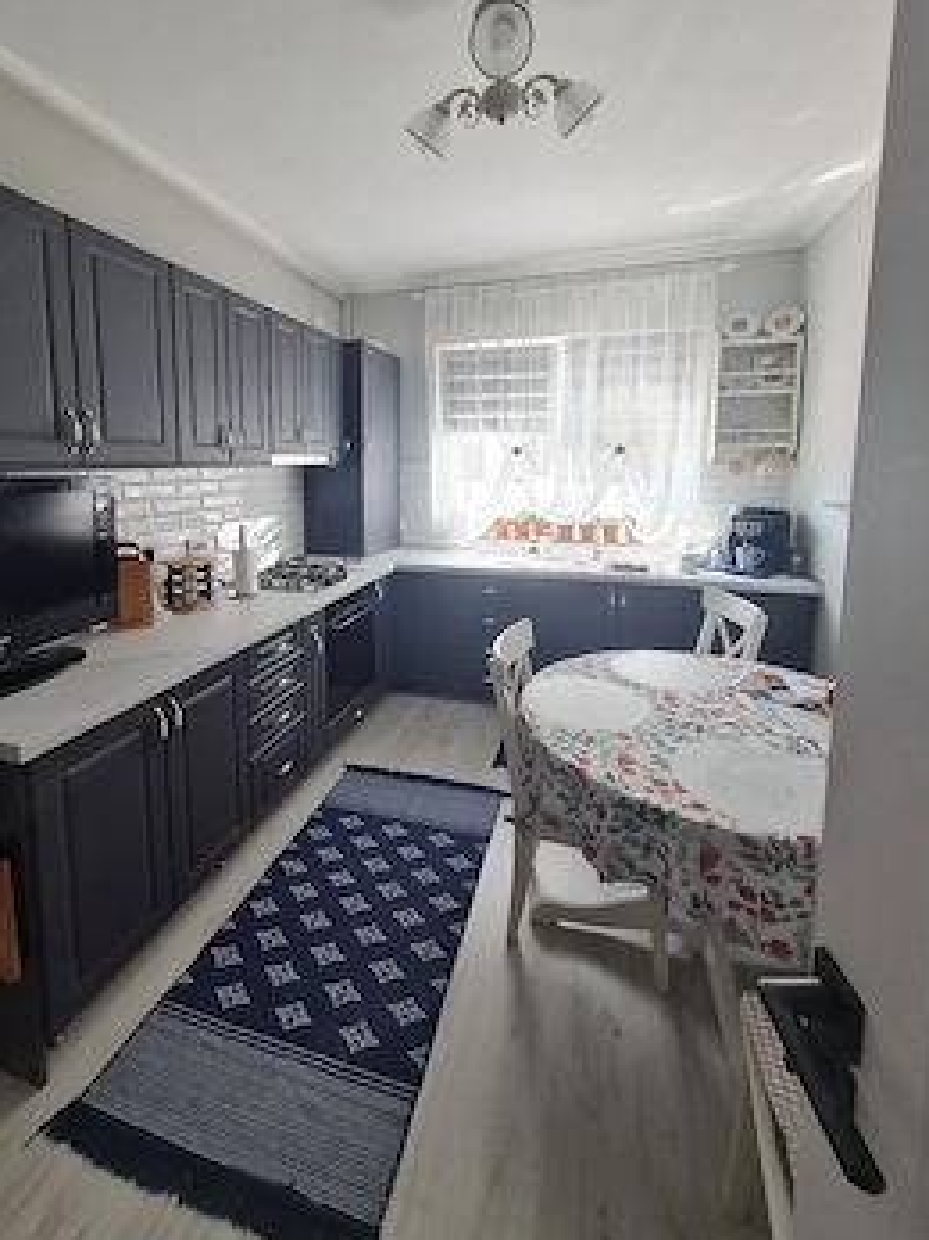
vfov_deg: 97.5
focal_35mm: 15
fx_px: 537
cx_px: 418
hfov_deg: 81.5
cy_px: 529
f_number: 2.2
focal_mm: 1.74
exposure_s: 1/50
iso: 50
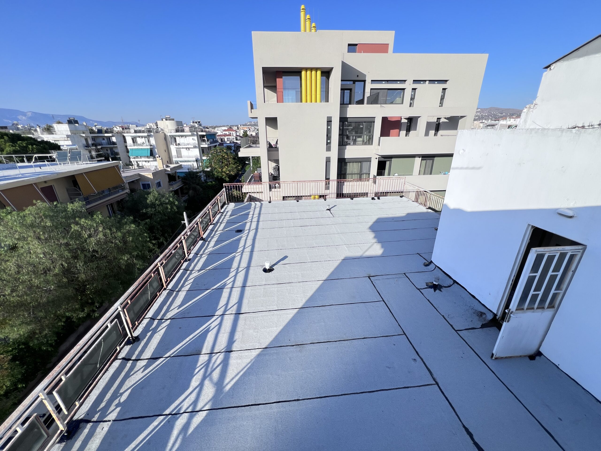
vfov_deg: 89.9
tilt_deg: -21.8
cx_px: 300
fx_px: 226
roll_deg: +0.8
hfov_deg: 106.2
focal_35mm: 13
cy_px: 226
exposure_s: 1/1107
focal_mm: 1.57
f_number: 1.8
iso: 32
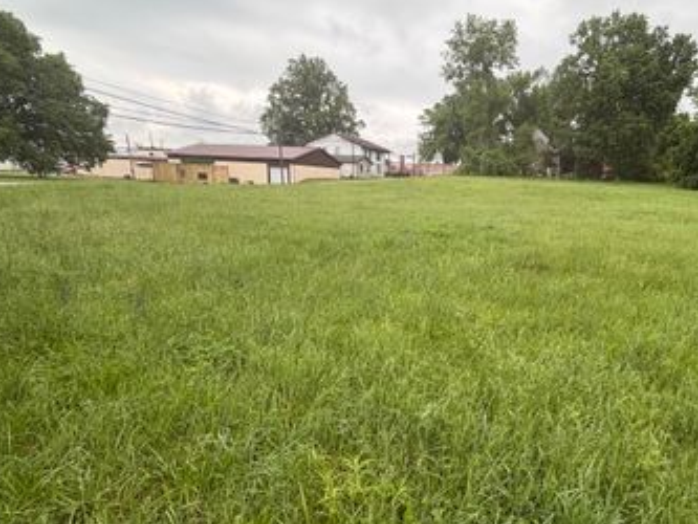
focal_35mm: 21
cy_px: 288
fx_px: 424
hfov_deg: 76.7
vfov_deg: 63.3
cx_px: 459
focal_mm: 2.22
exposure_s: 1/121
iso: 50
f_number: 2.2
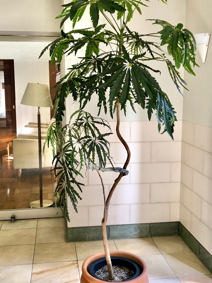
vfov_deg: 45.8
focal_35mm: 41
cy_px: 140
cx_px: 100
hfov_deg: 35.1
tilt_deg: -7.3
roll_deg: -0.1
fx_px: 335
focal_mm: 4
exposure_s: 1/30
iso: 20
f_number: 1.8
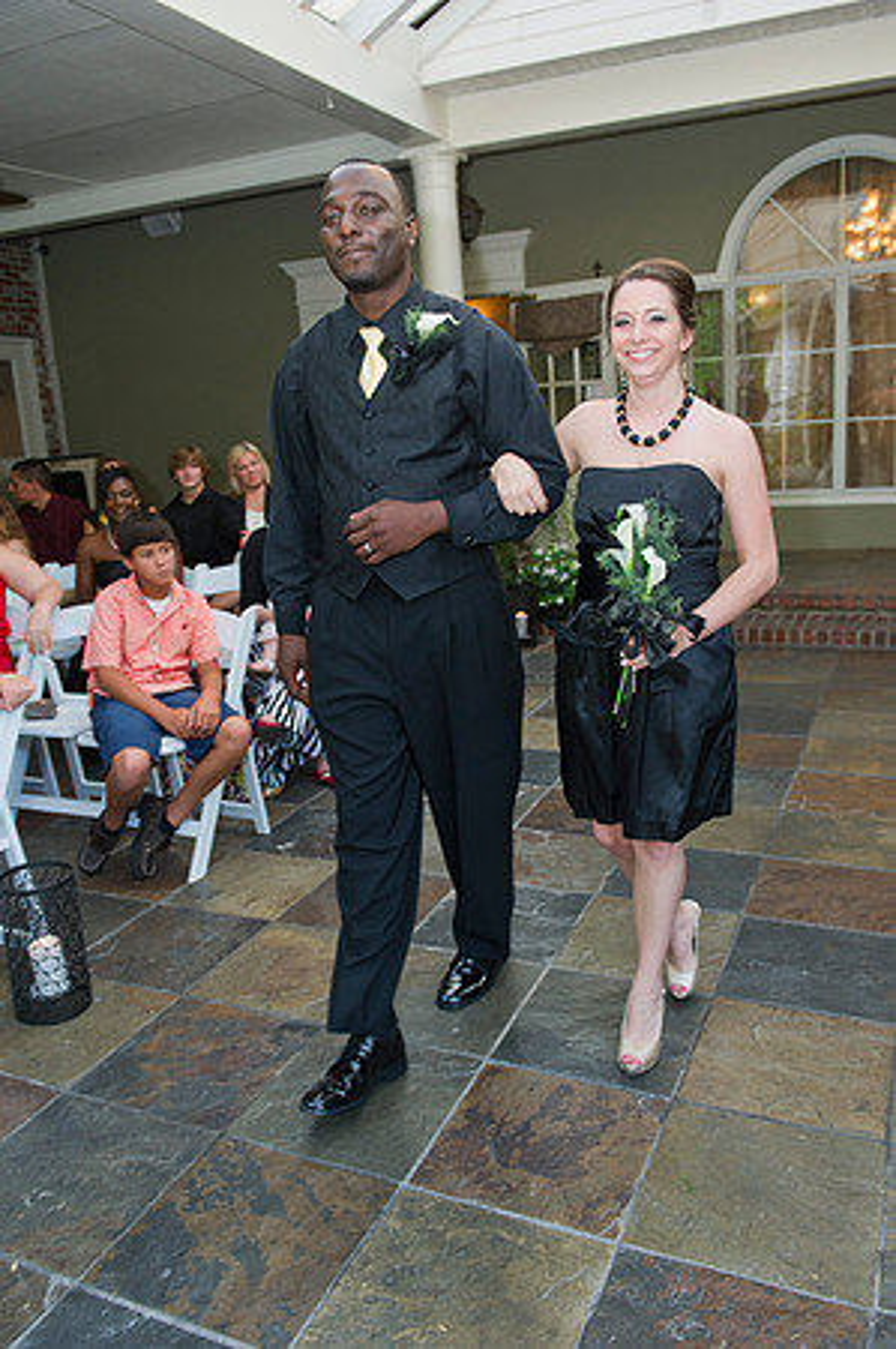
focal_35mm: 29
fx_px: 1085
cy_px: 674
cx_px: 448
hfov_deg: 44.9
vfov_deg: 63.7
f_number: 5
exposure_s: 1/100
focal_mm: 29
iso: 800
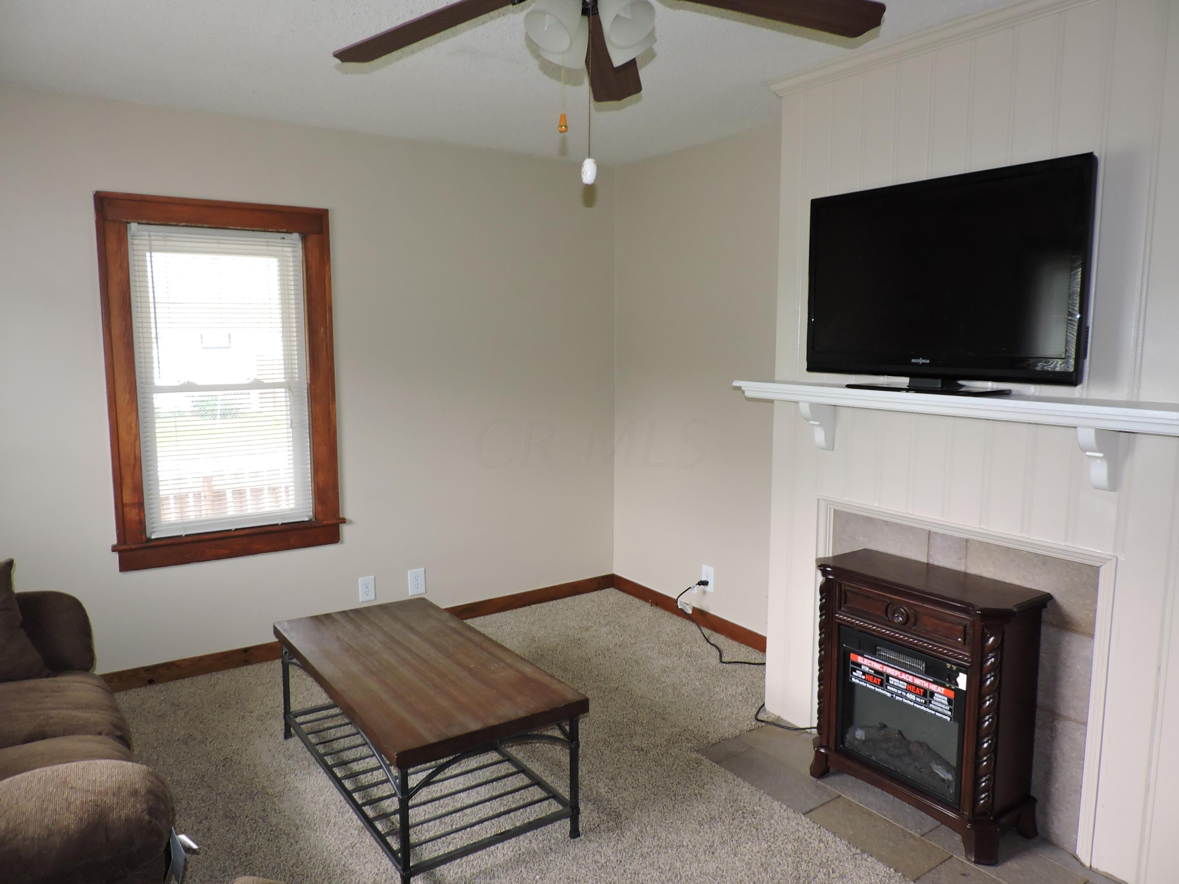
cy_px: 442
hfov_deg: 71.6
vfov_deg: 56.8
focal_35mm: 24
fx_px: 817
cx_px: 590
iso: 220
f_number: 3
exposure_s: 1/40
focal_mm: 4.3
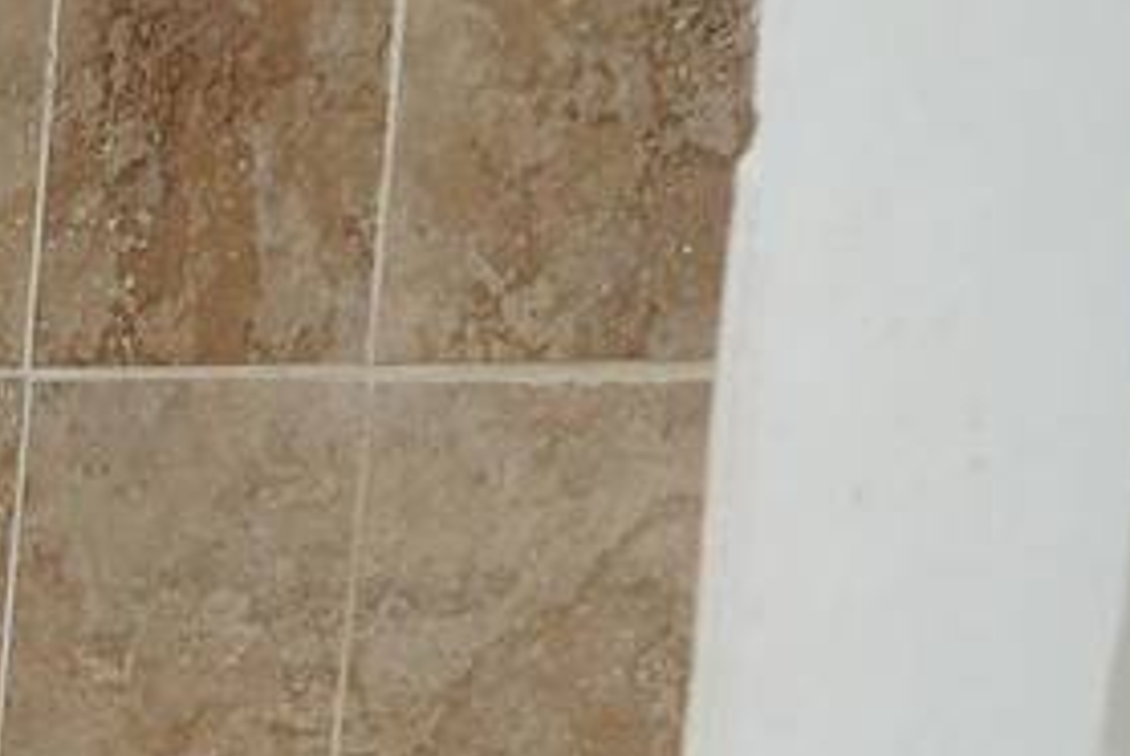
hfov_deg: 17.1
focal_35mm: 103
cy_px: 795
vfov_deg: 13.1
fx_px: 3236
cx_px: -764
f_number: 8
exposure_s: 1/160
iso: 2500
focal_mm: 28
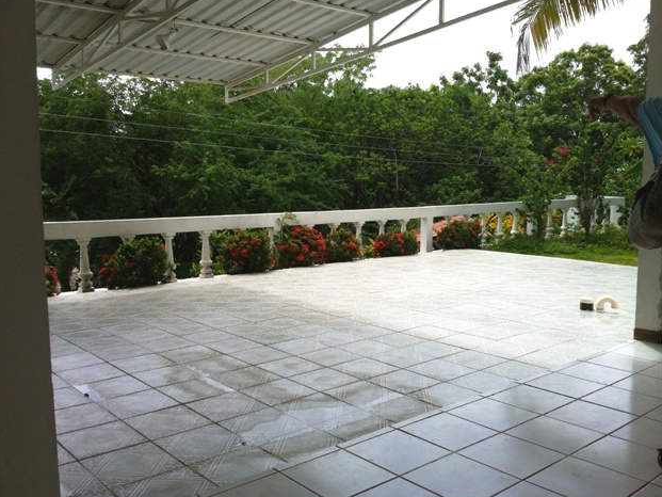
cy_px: 248
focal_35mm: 36
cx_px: 339
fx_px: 689
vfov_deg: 39.7
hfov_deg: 51.3
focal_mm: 3.85
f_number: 2.8
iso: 80
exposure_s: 1/887
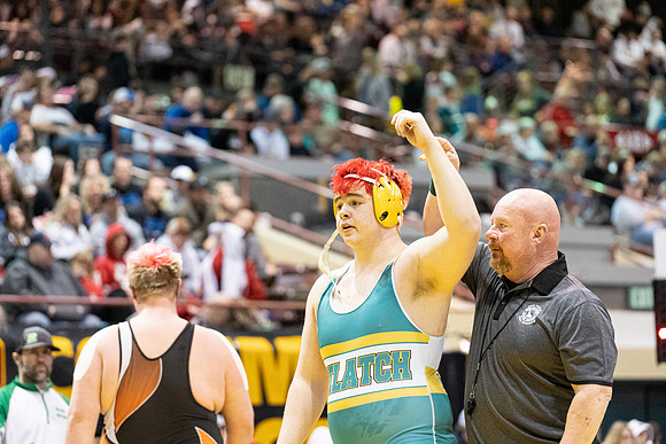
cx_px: 333
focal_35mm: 168
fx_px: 3109
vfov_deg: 8.2
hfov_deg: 12.2
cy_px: 222
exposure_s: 1/500
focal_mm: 168
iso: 12800
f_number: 4
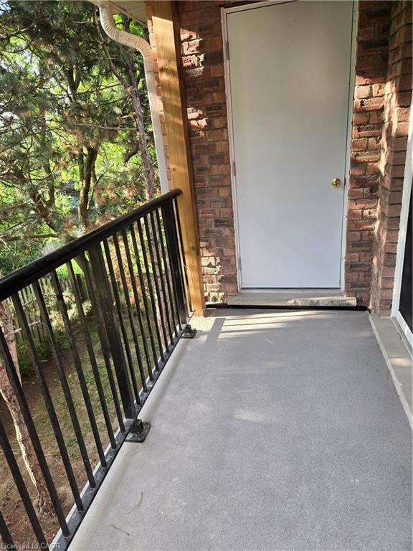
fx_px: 366
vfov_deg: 73.9
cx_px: 206
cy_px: 276
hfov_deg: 58.9
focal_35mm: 23
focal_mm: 5.4
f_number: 1.8
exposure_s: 1/180
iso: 64
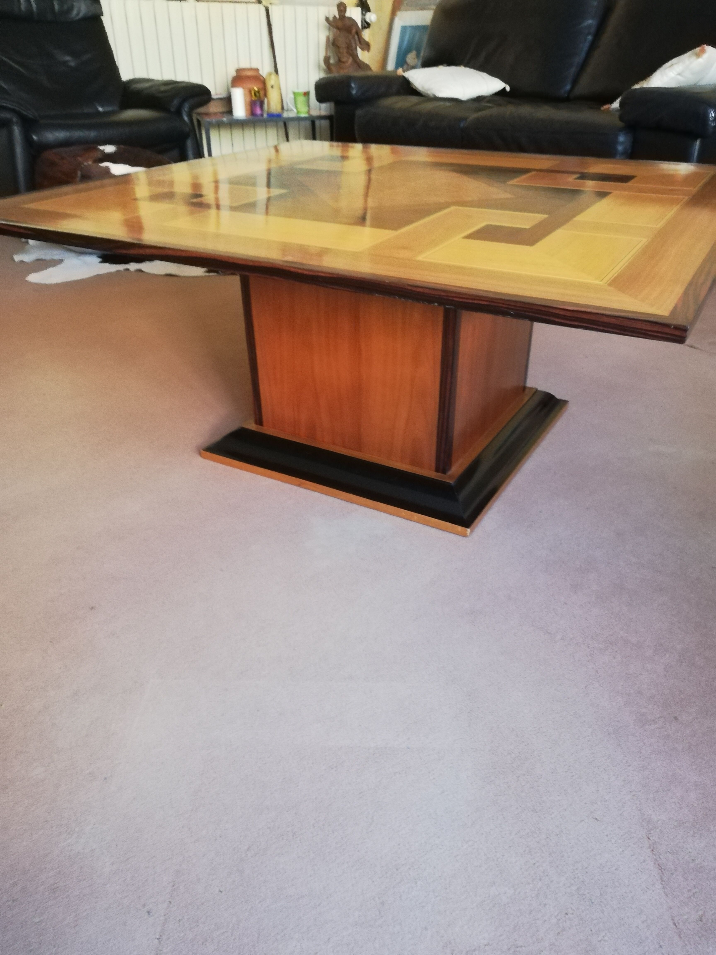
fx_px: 717
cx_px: 358
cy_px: 478
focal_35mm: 26
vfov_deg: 67.3
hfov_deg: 53.1
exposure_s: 1/20
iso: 640
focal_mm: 3.81
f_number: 2.2
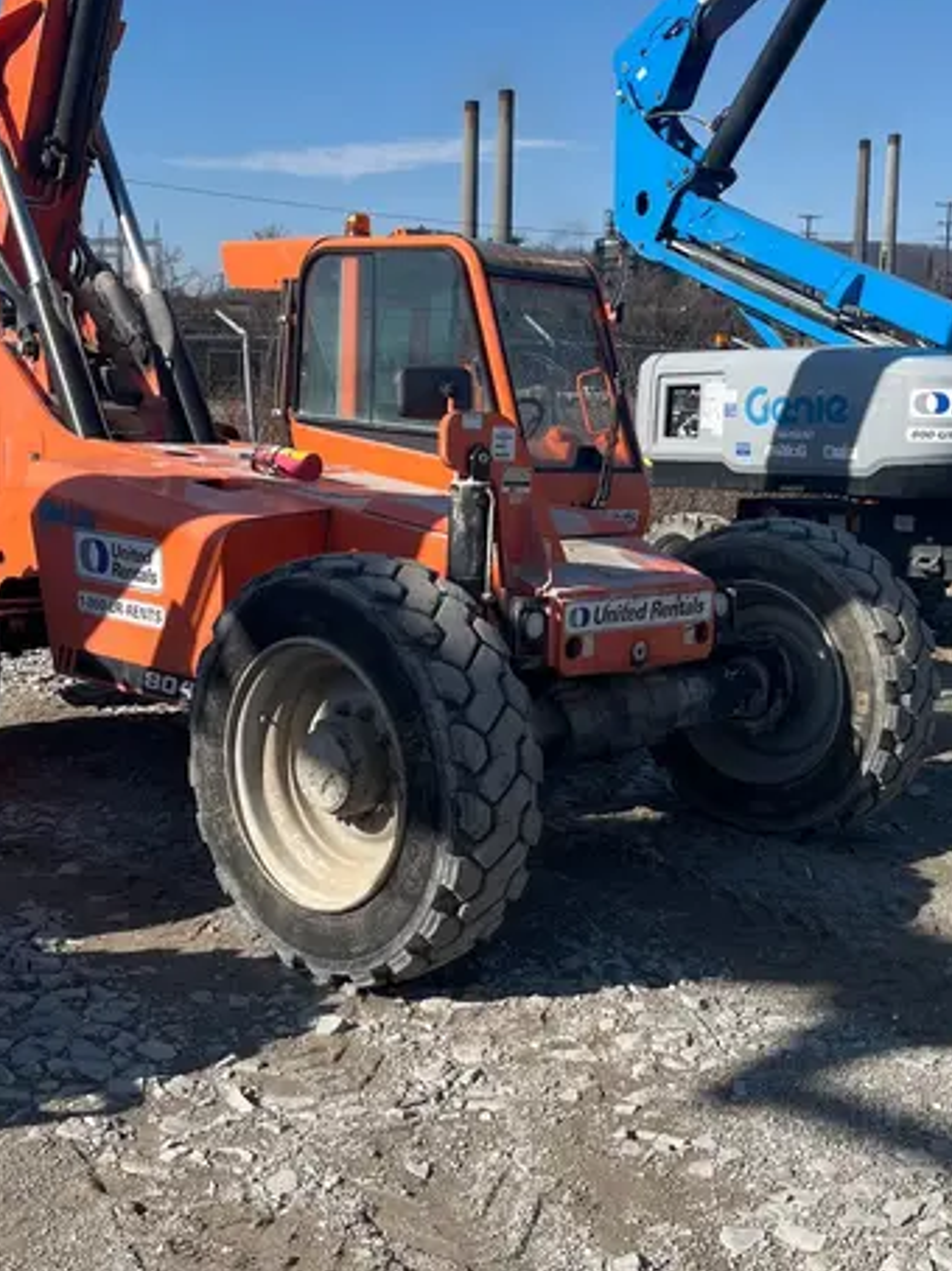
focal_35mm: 42
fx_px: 1542
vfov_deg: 44.7
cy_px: 550
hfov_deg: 34.3
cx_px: 484
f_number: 1.6
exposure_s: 1/3049
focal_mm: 5.1
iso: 50
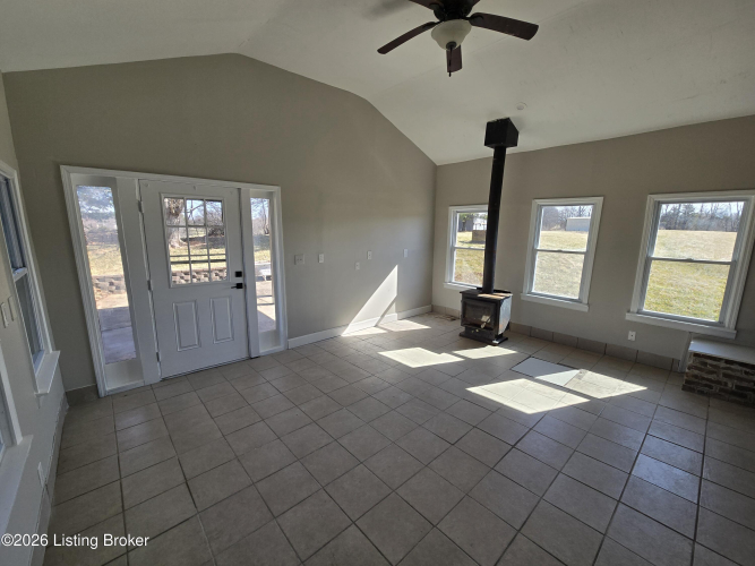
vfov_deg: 89.9
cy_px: 283
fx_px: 283
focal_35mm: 13
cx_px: 378
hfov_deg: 106.2
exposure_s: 1/336
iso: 50
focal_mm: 2.2
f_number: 2.2
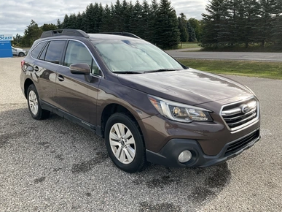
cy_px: 105
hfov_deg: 60.0
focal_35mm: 30
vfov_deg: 46.8
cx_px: 143
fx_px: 244
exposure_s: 1/759
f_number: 1.8
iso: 25
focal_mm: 3
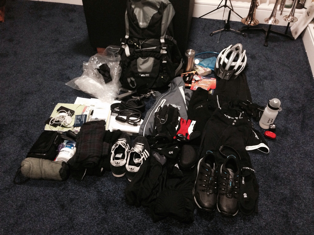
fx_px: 299
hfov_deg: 55.4
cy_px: 118
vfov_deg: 42.9
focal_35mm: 33
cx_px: 157
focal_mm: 4.12
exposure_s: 1/15
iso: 500
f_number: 2.4
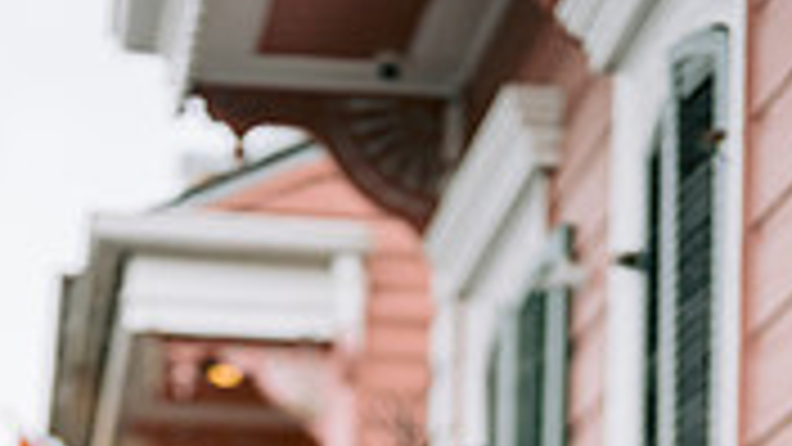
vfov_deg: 8.5
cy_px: 969
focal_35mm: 134
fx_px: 2814
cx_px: 486
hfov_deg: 16.0
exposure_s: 1/320
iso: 400
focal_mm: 50
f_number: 2
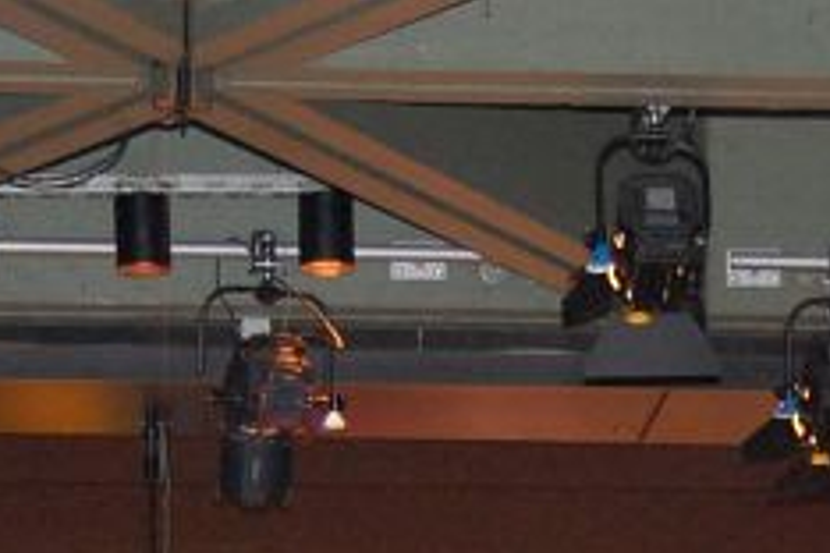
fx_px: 5740
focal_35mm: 249
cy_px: 1203
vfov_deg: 5.4
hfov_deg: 8.3
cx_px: 472
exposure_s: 1/60
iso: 1250
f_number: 4.8
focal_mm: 38
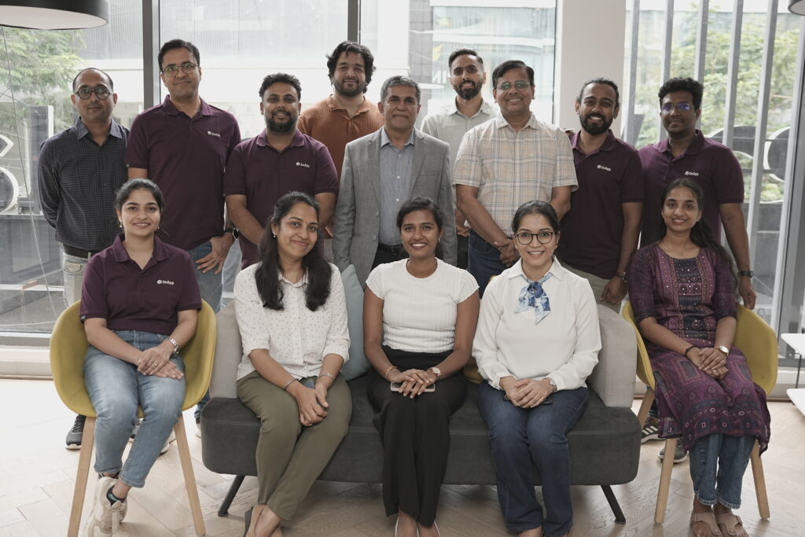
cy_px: 268
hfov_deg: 54.4
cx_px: 402
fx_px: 783
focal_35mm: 35
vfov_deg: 37.9
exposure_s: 1/250
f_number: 4
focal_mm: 35
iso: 640
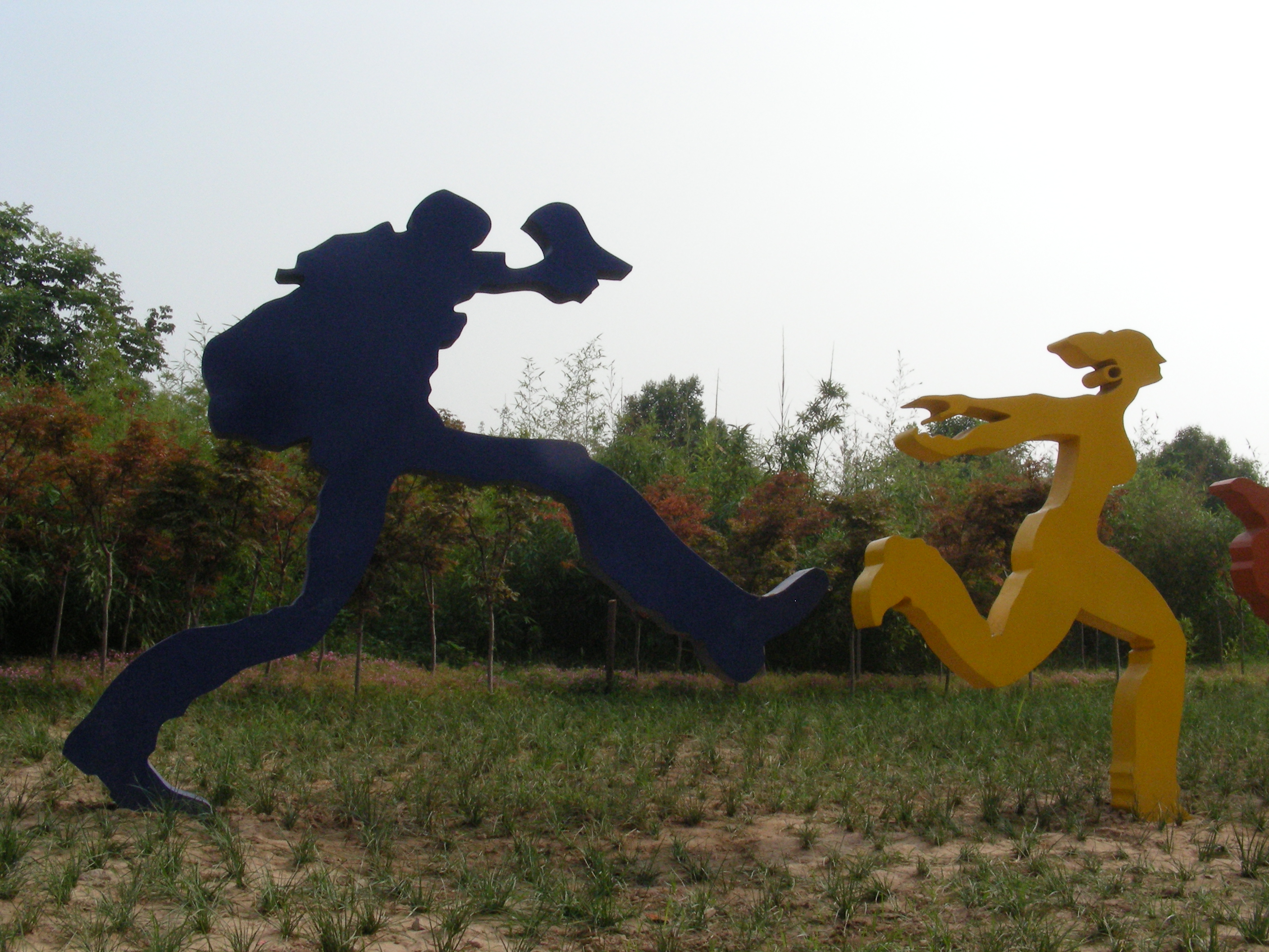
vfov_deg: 37.7
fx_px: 1393
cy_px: 476
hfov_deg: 49.0
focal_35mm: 38
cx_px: 634
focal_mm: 6.3
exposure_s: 1/791
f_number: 6.8
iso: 200
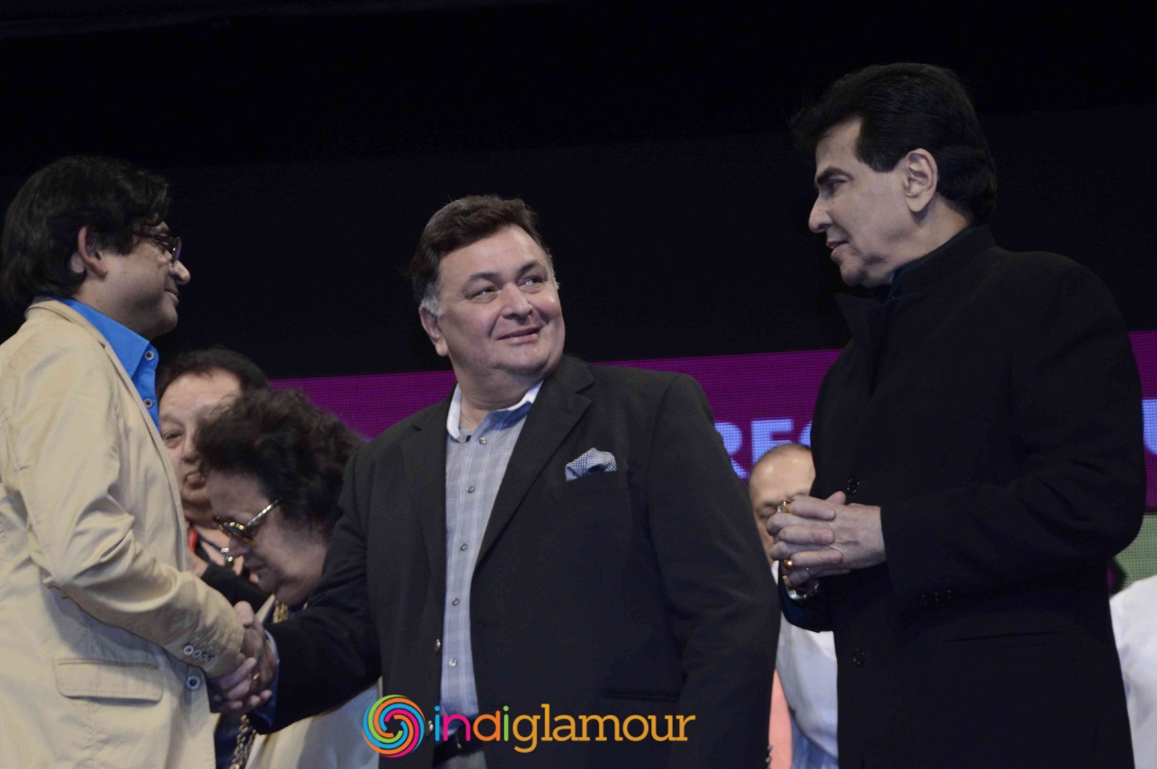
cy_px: 455
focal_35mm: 123
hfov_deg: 16.7
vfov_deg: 11.1
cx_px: 528
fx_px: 3949
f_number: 6.3
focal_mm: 62
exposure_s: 1/160
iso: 800
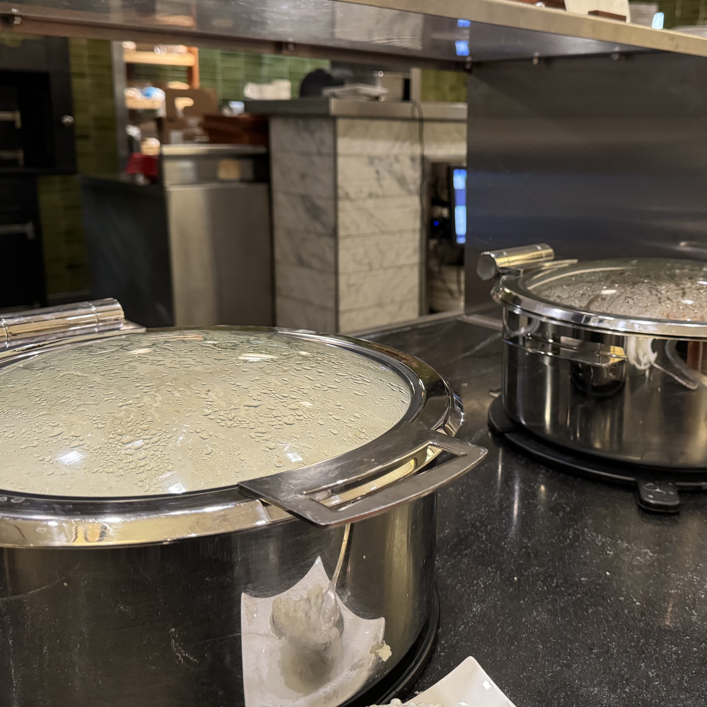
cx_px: 436
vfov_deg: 48.3
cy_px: 306
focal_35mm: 34
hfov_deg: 48.1
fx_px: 786
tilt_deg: -12.0
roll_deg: -1.1
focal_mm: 6.76
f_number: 1.78
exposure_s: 1/60
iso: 640
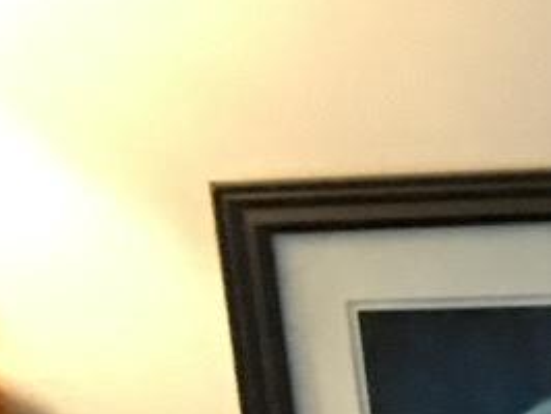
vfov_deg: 6.3
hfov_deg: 7.1
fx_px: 3553
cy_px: 1014
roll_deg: +1.8
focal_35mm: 223
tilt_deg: -11.1
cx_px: 2071
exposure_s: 1/4
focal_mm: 4.15
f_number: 2.2
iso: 64
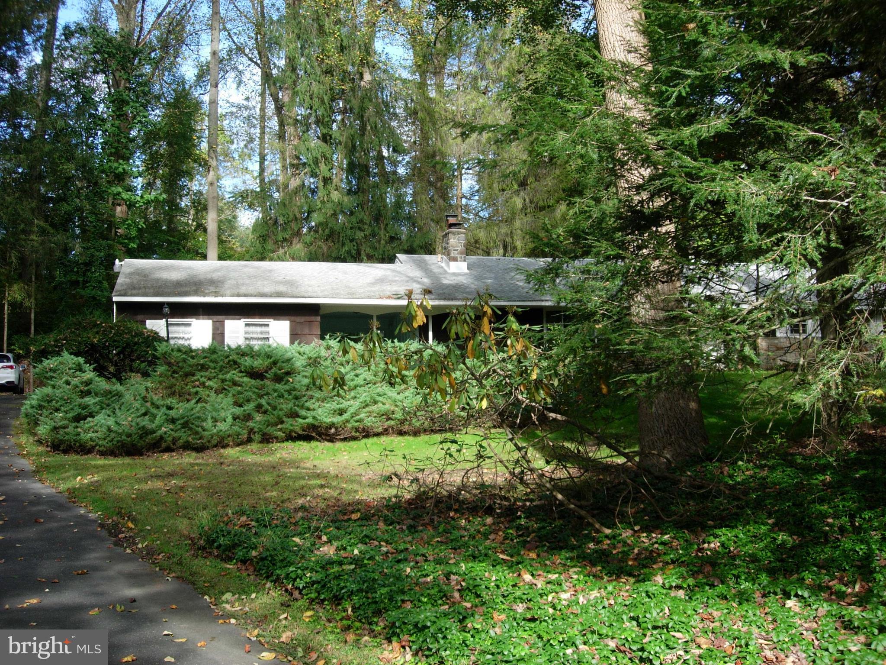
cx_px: 443
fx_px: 973
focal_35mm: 38
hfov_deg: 49.0
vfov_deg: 37.7
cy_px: 332
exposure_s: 1/373
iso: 64
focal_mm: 7.8
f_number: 2.8
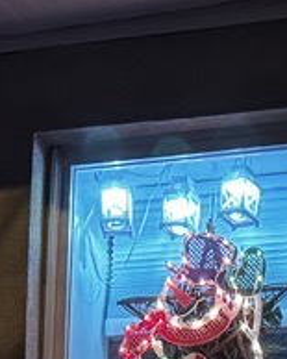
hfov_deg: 8.5
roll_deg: -3.0
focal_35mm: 181
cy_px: 976
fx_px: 1923
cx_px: 335
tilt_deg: -2.1
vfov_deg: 9.1
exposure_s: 1/30
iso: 1000
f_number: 1.78
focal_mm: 6.76
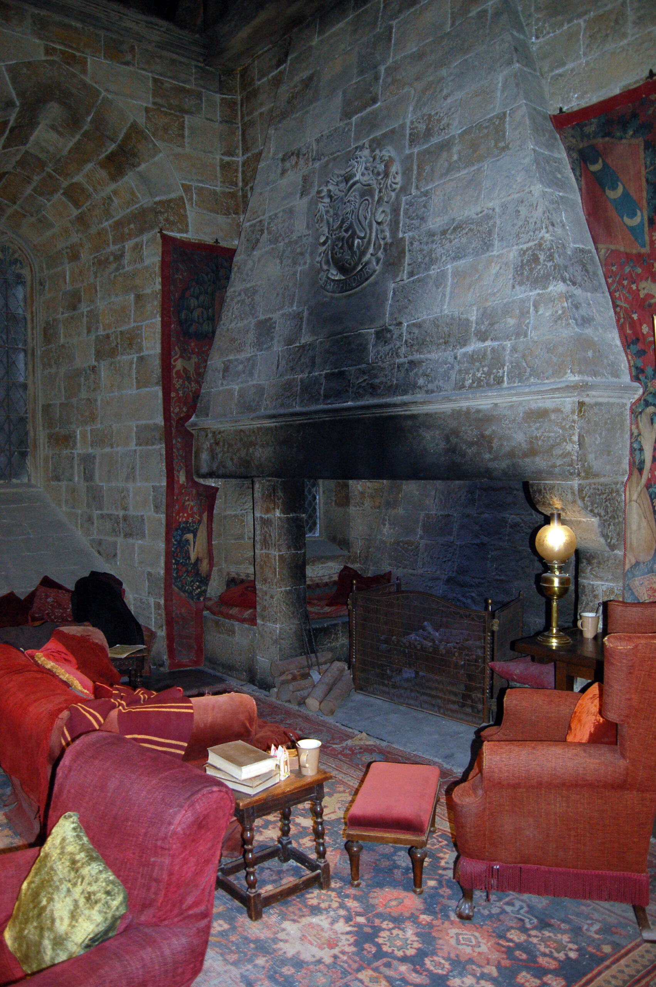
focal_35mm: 27
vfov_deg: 67.4
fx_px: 739
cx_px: 328
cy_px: 494
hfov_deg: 47.8
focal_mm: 18
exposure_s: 1/60
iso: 720
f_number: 3.5
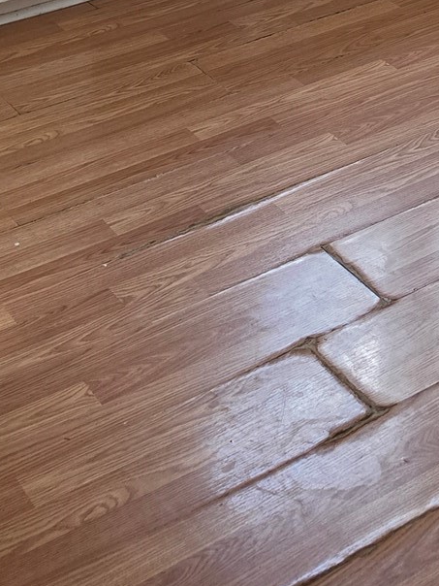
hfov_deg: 18.2
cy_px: -303
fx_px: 1319
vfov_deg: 21.0
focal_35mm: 78
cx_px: 488
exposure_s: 1/120
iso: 200
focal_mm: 6.5
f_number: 1.4
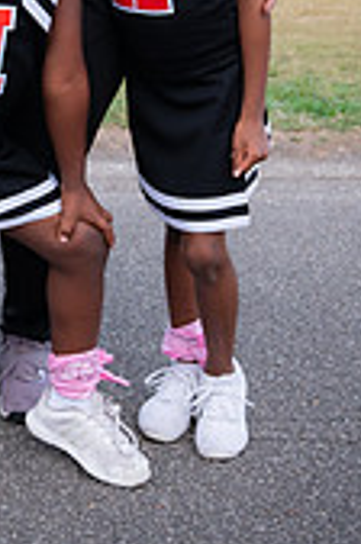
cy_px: -29
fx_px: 1525
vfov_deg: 19.5
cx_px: 2
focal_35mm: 101
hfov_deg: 13.3
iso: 640
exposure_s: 1/400
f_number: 4
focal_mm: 38
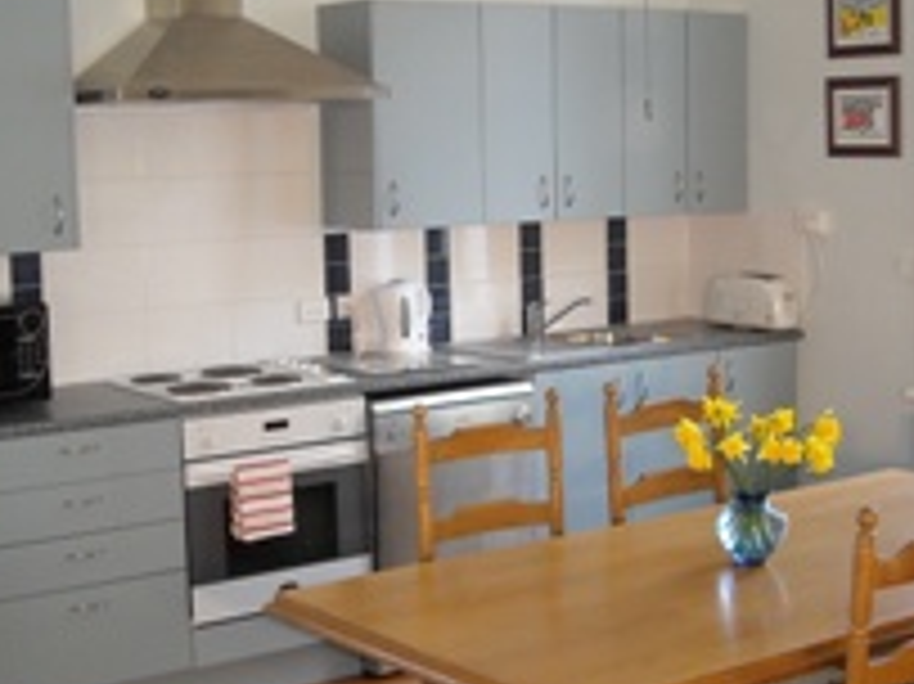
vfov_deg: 23.3
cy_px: 356
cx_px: 486
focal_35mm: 63
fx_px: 1662
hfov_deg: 30.7
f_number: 2.8
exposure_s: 1/60
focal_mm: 5.7
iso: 100
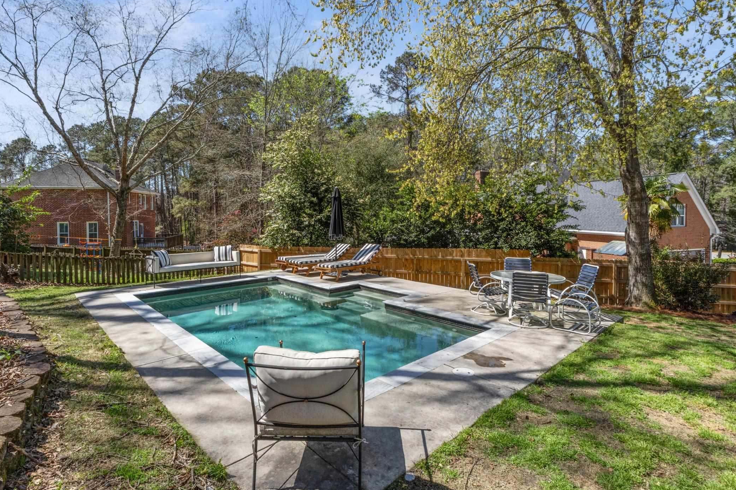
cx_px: 360
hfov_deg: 87.2
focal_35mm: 19
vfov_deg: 64.8
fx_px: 386
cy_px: 255
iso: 250
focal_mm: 10.5
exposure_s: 1/500
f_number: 8
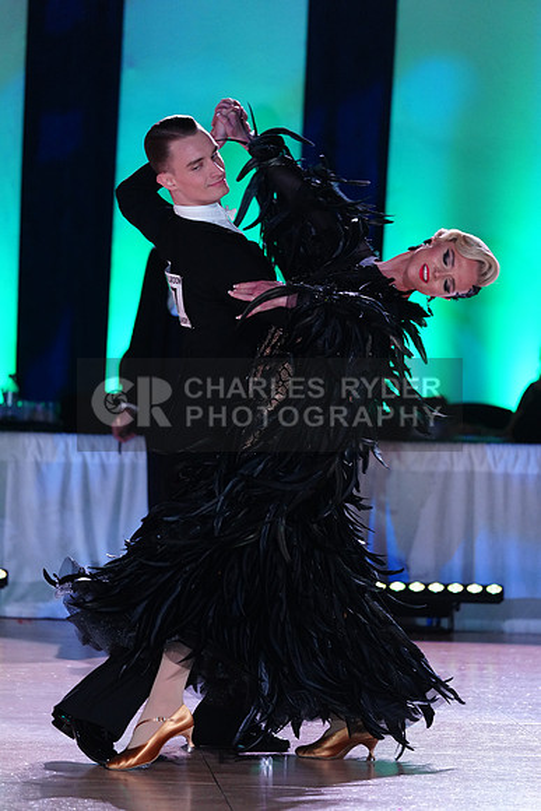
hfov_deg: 7.5
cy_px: 406
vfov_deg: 11.3
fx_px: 4100
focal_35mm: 182
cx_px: 270
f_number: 4
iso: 2500
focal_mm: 182
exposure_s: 1/250
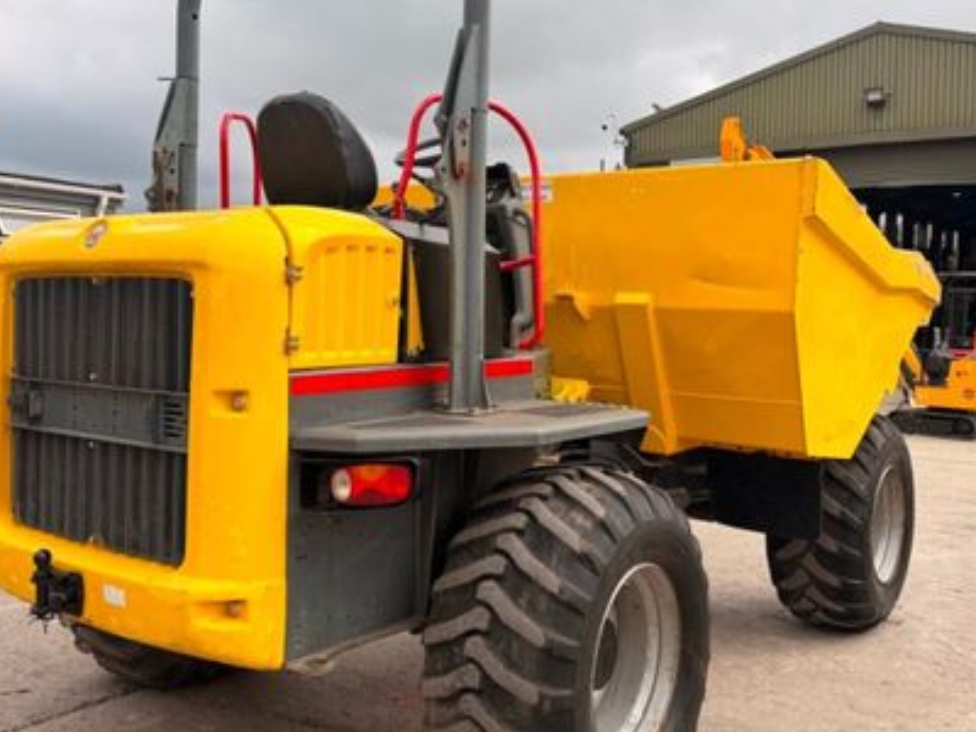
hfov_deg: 51.3
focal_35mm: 36
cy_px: 305
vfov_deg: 39.5
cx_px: 434
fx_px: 1015
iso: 100
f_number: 1.78
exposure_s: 1/1855
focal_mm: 6.76
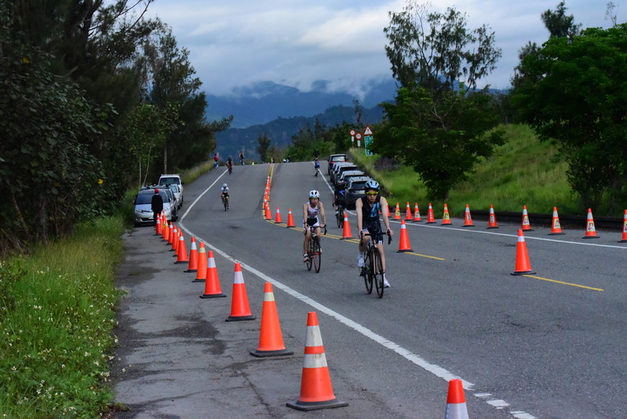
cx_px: 314
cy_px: 210
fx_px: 1568
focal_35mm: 90
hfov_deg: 22.6
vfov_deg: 15.2
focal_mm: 90
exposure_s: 1/4000
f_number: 18
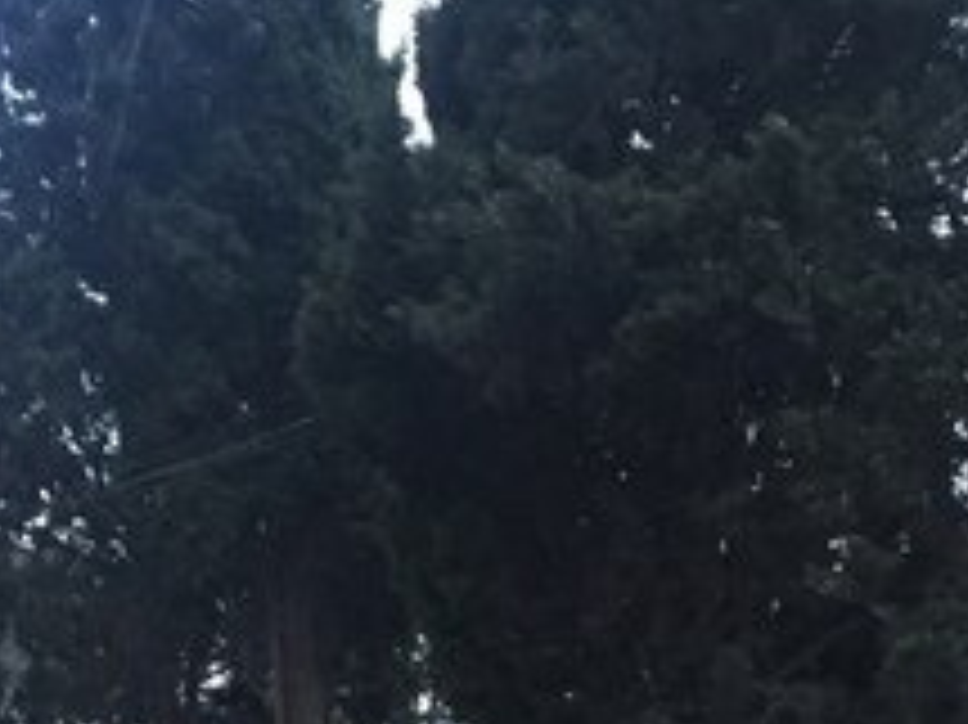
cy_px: 1028
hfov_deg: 21.5
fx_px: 2487
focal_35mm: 89
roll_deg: +1.3
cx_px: 869
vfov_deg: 15.5
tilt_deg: -1.0
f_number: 2.2
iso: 160
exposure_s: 1/33
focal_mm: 4.15
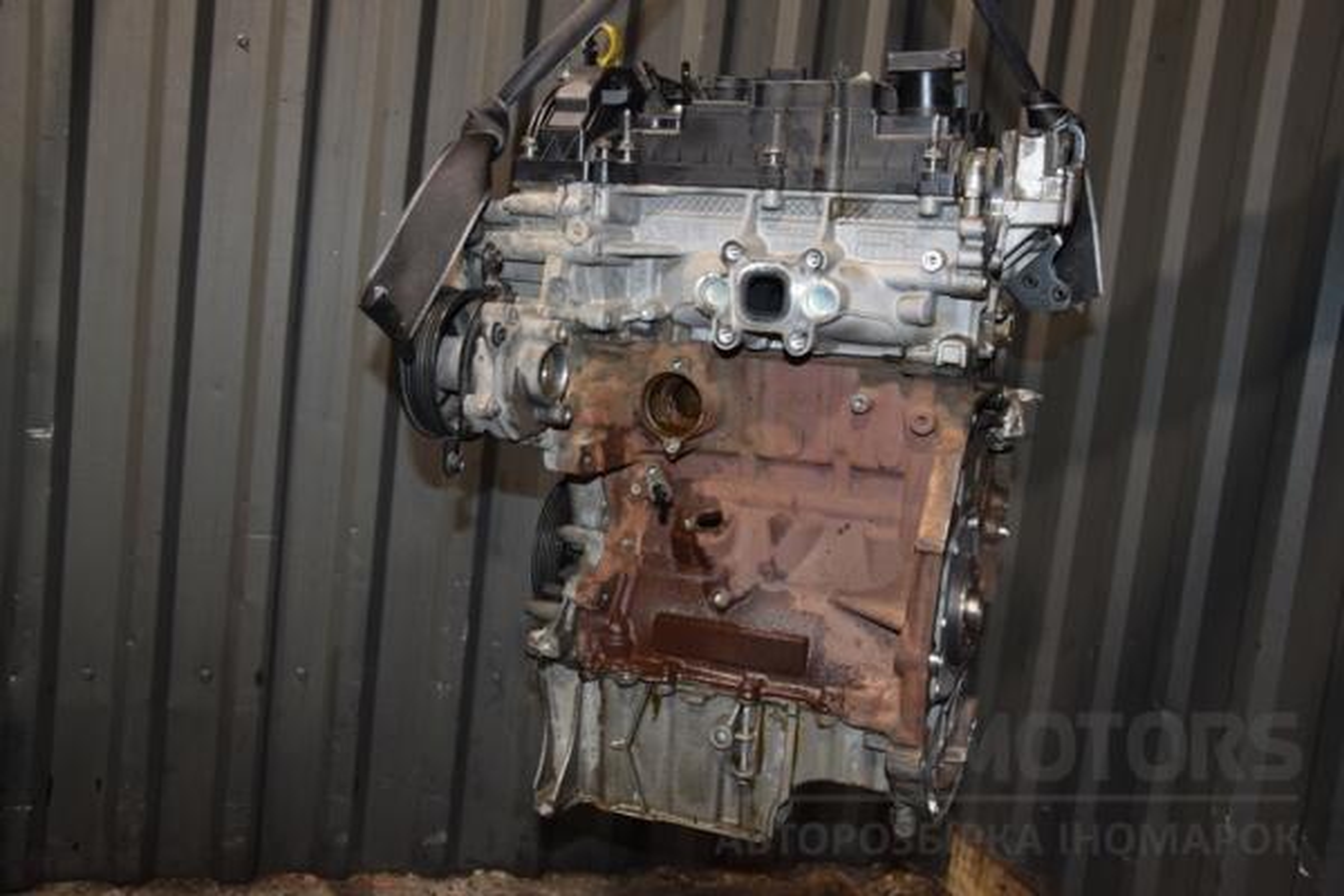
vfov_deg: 36.9
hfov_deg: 53.1
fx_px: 1344
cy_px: 448
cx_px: 672
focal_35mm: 36
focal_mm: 24
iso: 800
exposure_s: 1/60
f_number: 5
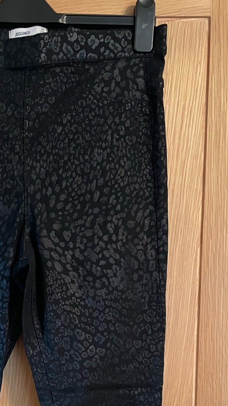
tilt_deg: -8.5
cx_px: 8
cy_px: 370
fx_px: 591
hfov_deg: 21.2
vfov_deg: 35.5
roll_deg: +1.2
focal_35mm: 55
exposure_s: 1/33
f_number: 1.6
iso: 500
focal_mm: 4.2
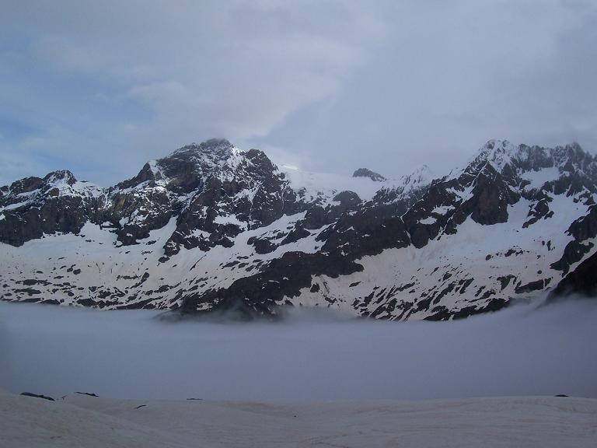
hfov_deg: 44.8
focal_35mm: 42
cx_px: 298
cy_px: 224
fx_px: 724
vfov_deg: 34.3
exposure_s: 1/500
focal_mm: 7
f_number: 5.6
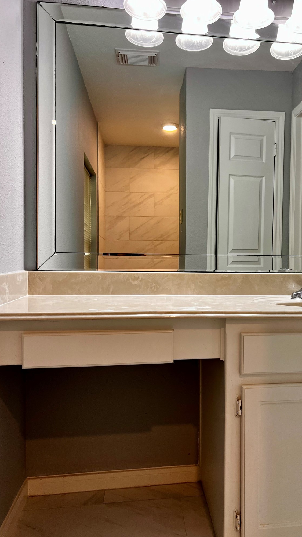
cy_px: 269
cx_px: 199
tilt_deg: -1.3
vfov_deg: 66.1
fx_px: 413
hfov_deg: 39.7
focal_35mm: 29
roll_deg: -0.1
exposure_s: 1/120
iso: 80
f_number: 1.5
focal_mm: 5.7
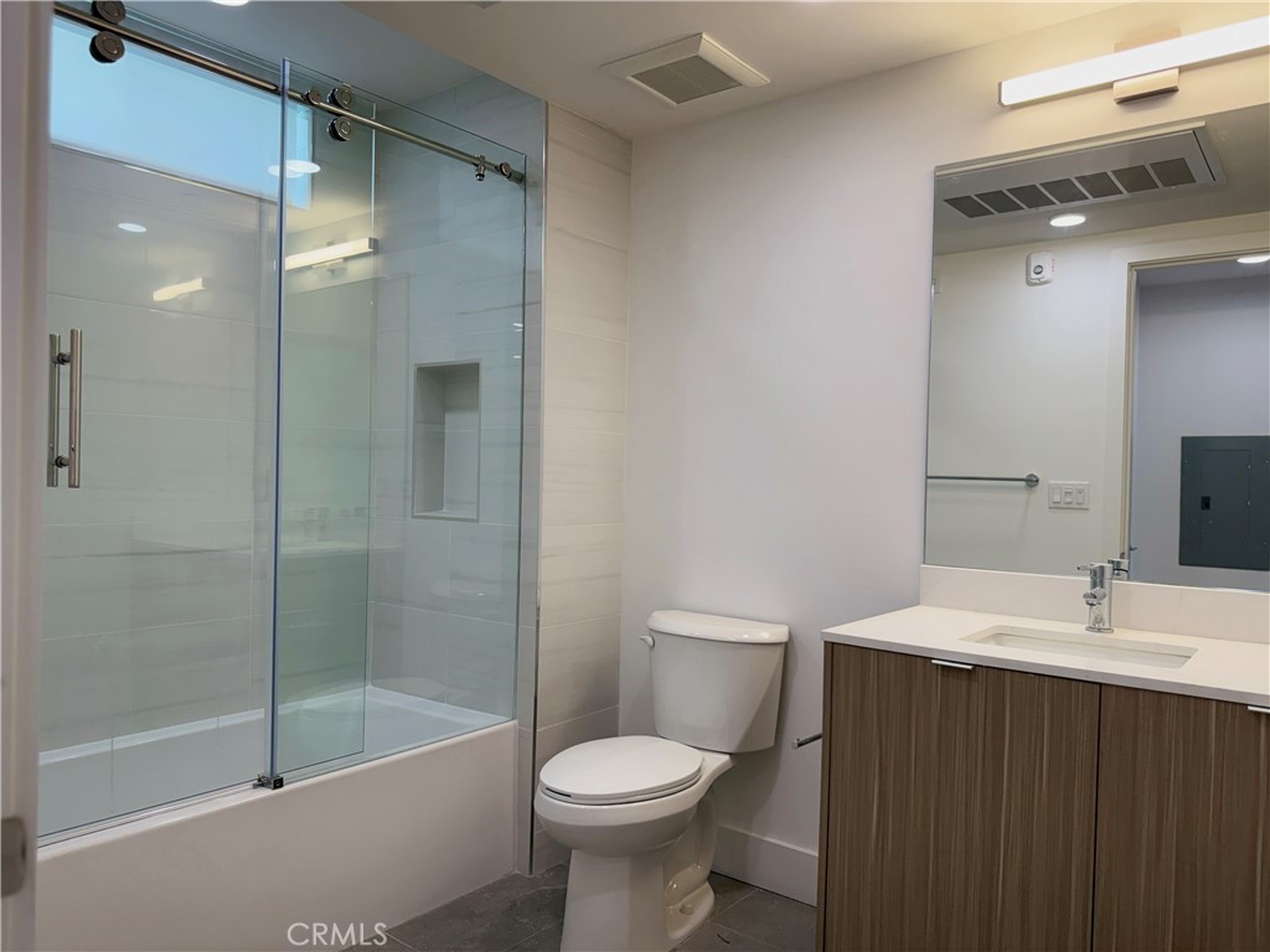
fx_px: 881
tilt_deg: -0.3
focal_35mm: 24
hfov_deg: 71.6
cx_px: 635
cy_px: 476
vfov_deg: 56.8
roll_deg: -1.1
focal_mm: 6.76
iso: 80
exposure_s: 1/167
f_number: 1.78
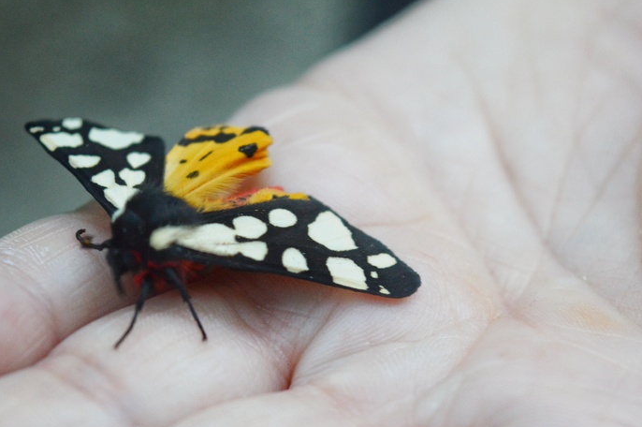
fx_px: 2061
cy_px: 220
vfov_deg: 11.8
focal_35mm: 116
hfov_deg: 17.7
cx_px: 270
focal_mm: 55
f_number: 5.6
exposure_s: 1/60
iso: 800
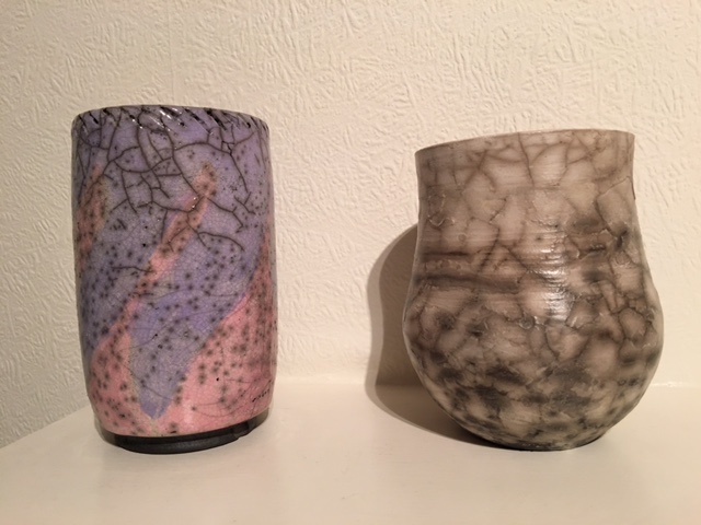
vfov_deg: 48.2
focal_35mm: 29
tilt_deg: -3.2
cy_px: 262
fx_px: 587
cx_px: 350
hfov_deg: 61.7
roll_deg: +2.4
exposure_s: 1/17
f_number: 2.2
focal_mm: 4.15
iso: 80
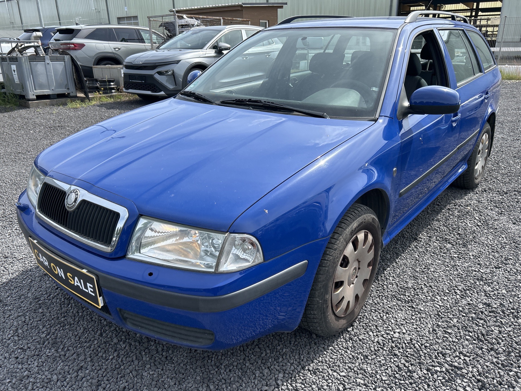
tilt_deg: -18.7
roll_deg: +3.7
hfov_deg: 65.3
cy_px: 198
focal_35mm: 27
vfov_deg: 51.4
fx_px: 406
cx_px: 268
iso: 50
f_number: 1.5
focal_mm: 5.7
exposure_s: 1/2123
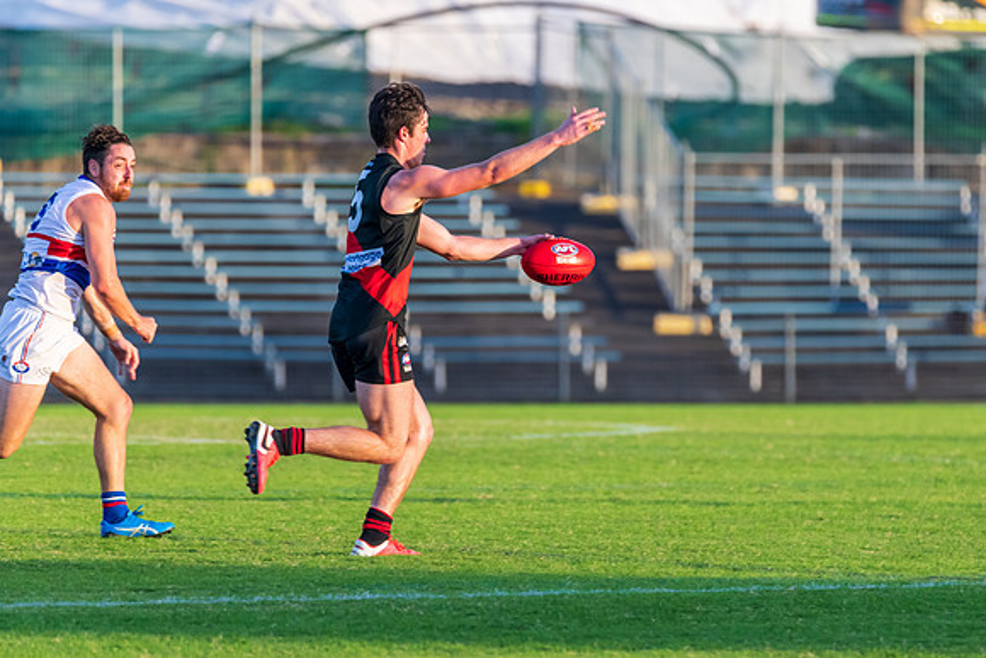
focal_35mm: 509
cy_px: 375
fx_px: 13957
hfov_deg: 4.0
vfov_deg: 2.7
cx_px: 582
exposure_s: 1/640
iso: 1250
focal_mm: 420
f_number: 6
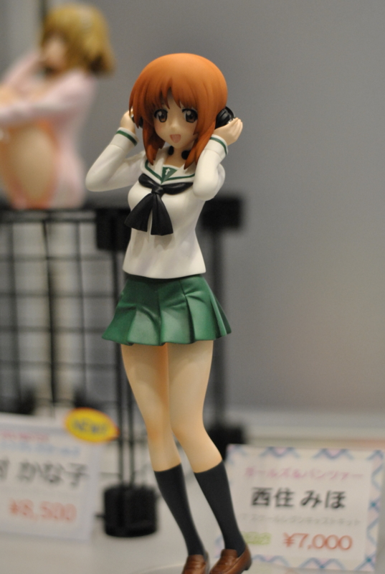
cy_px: 287
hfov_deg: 18.3
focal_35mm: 75
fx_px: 1197
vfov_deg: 26.9
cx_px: 192
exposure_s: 1/160
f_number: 2.2
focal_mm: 50
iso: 720
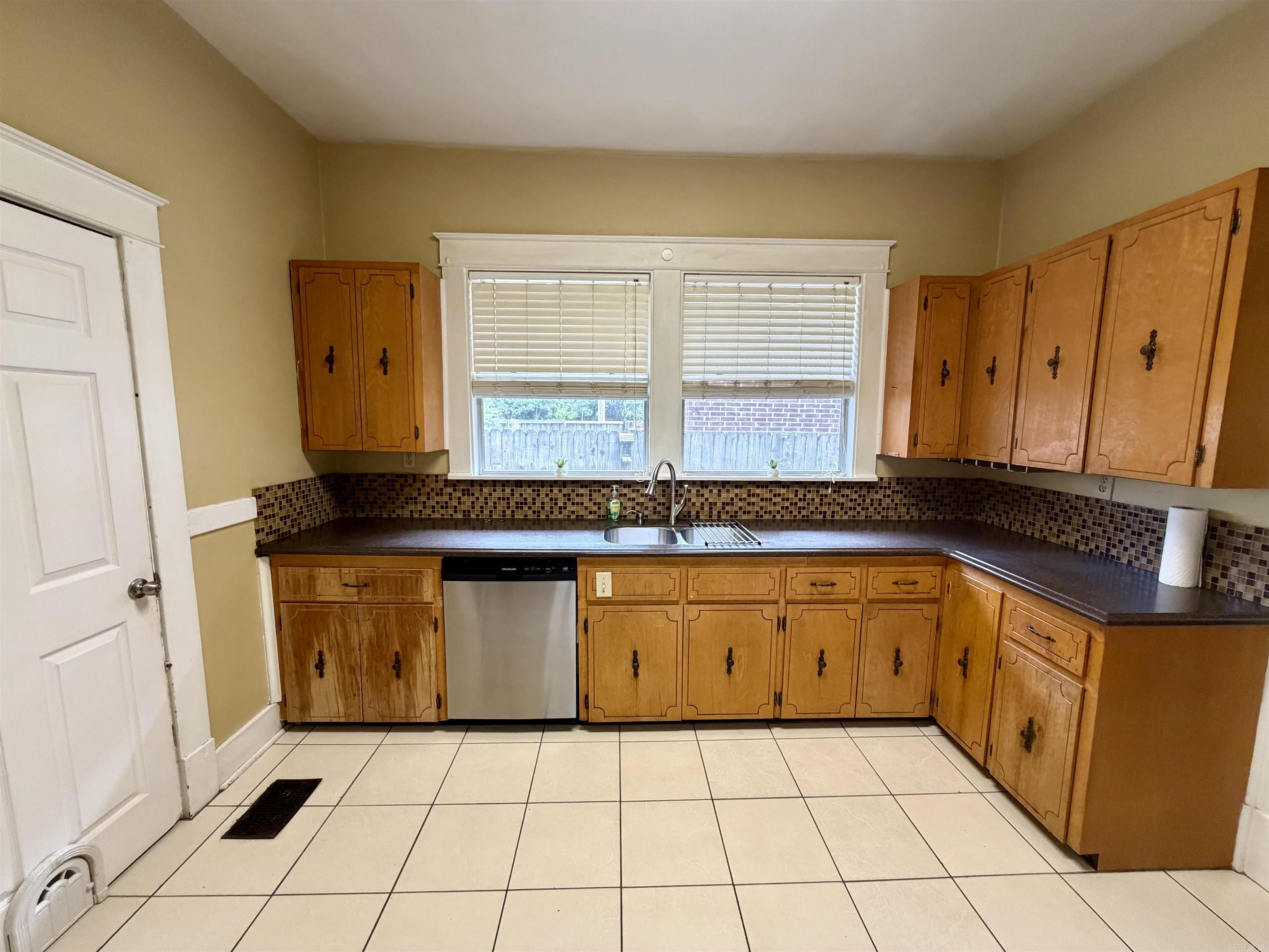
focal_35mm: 14
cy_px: 476
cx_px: 634
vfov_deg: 85.7
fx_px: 513
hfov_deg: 102.1
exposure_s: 1/120
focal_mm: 2.22
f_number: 2.2
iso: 320
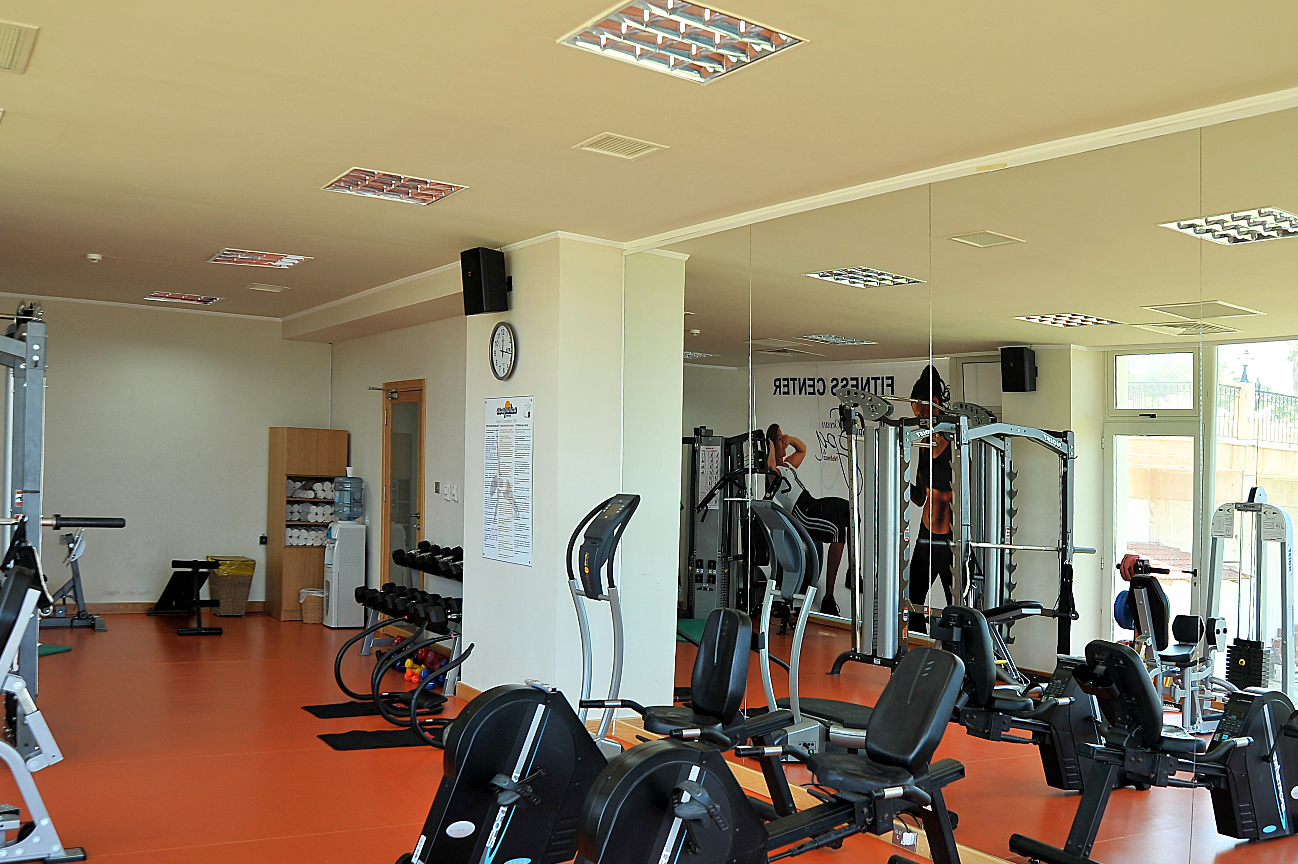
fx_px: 1189
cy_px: 531
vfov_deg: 39.7
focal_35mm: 33
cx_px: 736
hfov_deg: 57.1
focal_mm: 24
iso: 200
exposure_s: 1/60
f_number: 4
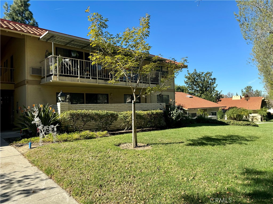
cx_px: 136
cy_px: 102
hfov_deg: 71.6
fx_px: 189
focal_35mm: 24
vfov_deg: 56.8
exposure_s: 1/2959
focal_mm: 6.86
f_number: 1.78
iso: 80
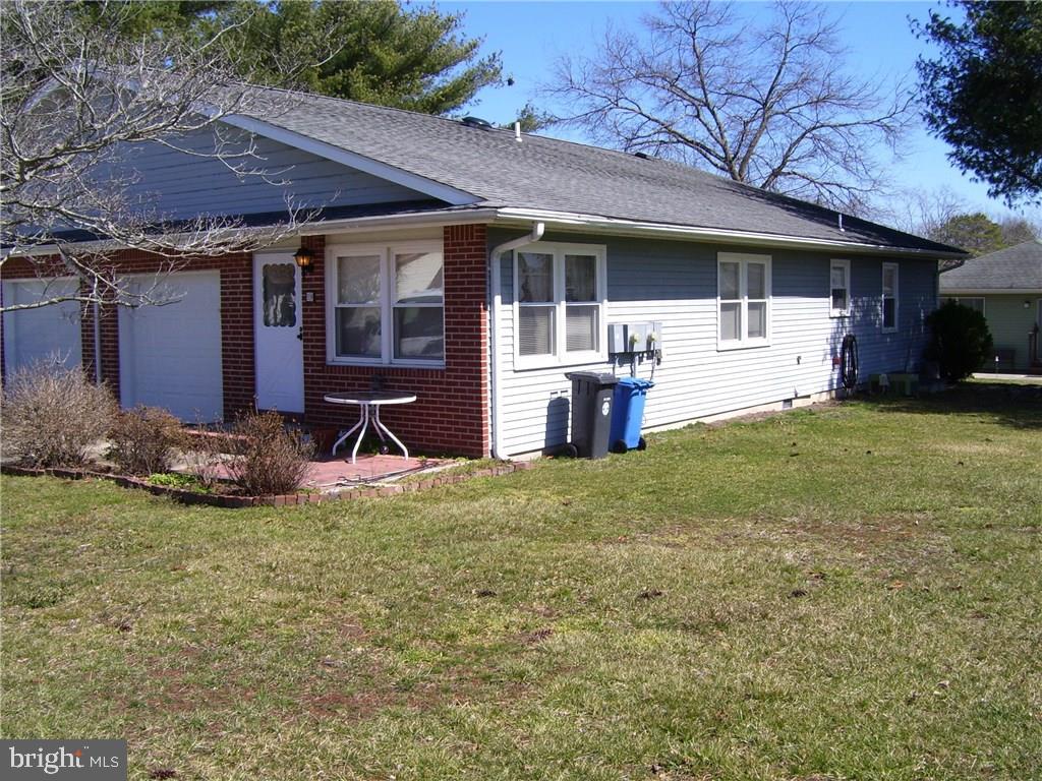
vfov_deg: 38.7
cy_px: 390
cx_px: 521
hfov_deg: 50.1
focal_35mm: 37
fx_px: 1114
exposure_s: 1/500
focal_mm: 6
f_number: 4.8
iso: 80
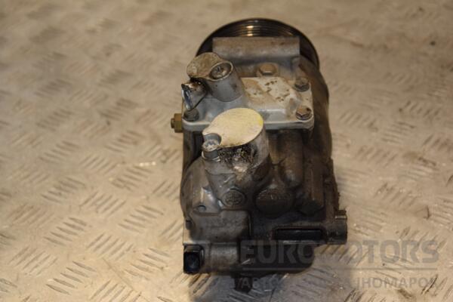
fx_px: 1095
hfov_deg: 23.4
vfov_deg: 15.7
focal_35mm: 87
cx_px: 226
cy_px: 151
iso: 800
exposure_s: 1/200
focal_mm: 58
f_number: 5.6
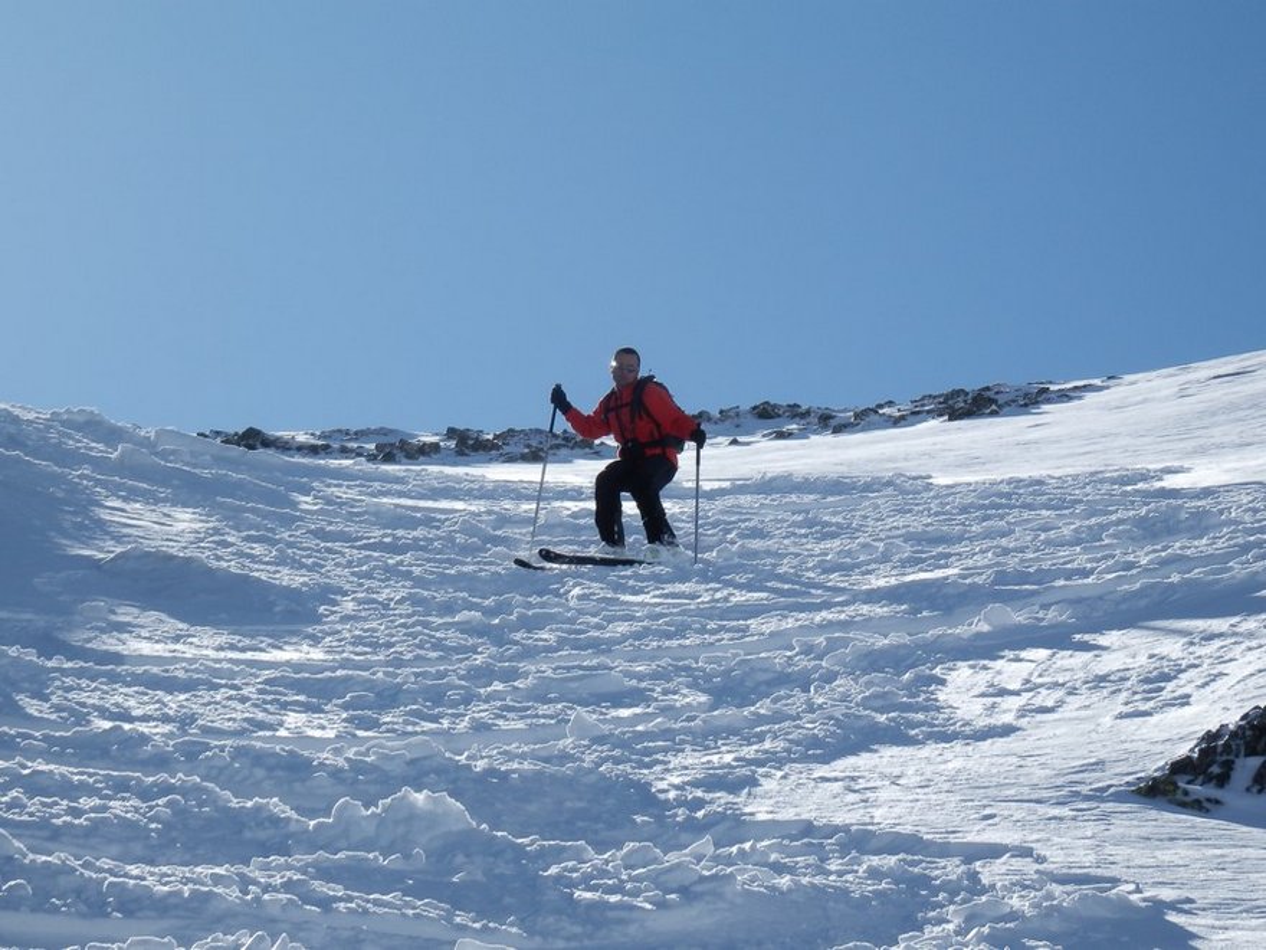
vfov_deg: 11.6
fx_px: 4681
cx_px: 633
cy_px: 475
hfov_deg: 15.4
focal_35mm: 128
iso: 80
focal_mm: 22.9
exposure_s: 1/800
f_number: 5.3
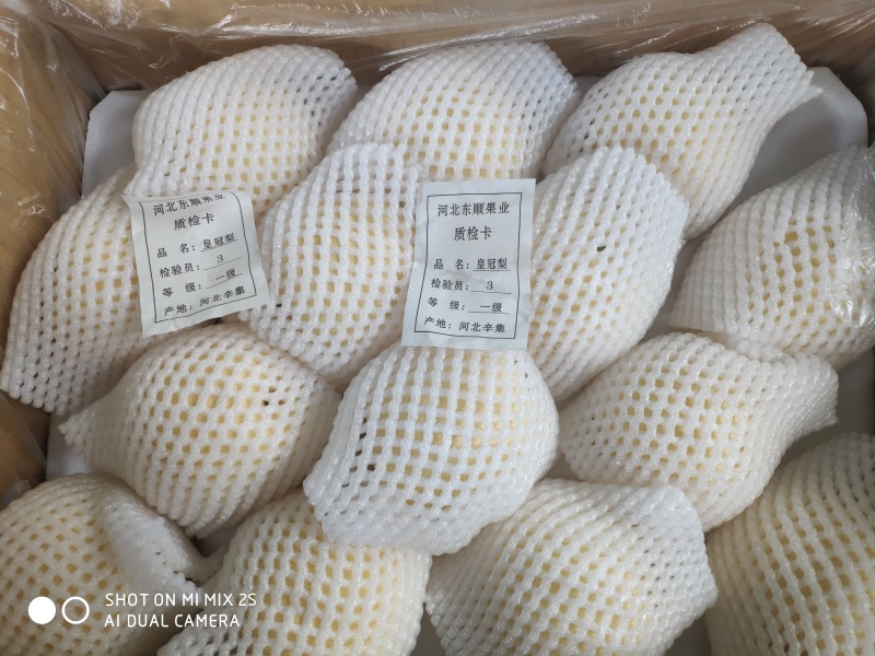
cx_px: 438
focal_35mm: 21
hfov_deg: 79.0
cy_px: 328
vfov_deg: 63.4
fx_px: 531
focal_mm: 4.22
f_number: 1.8
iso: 163
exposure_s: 1/33
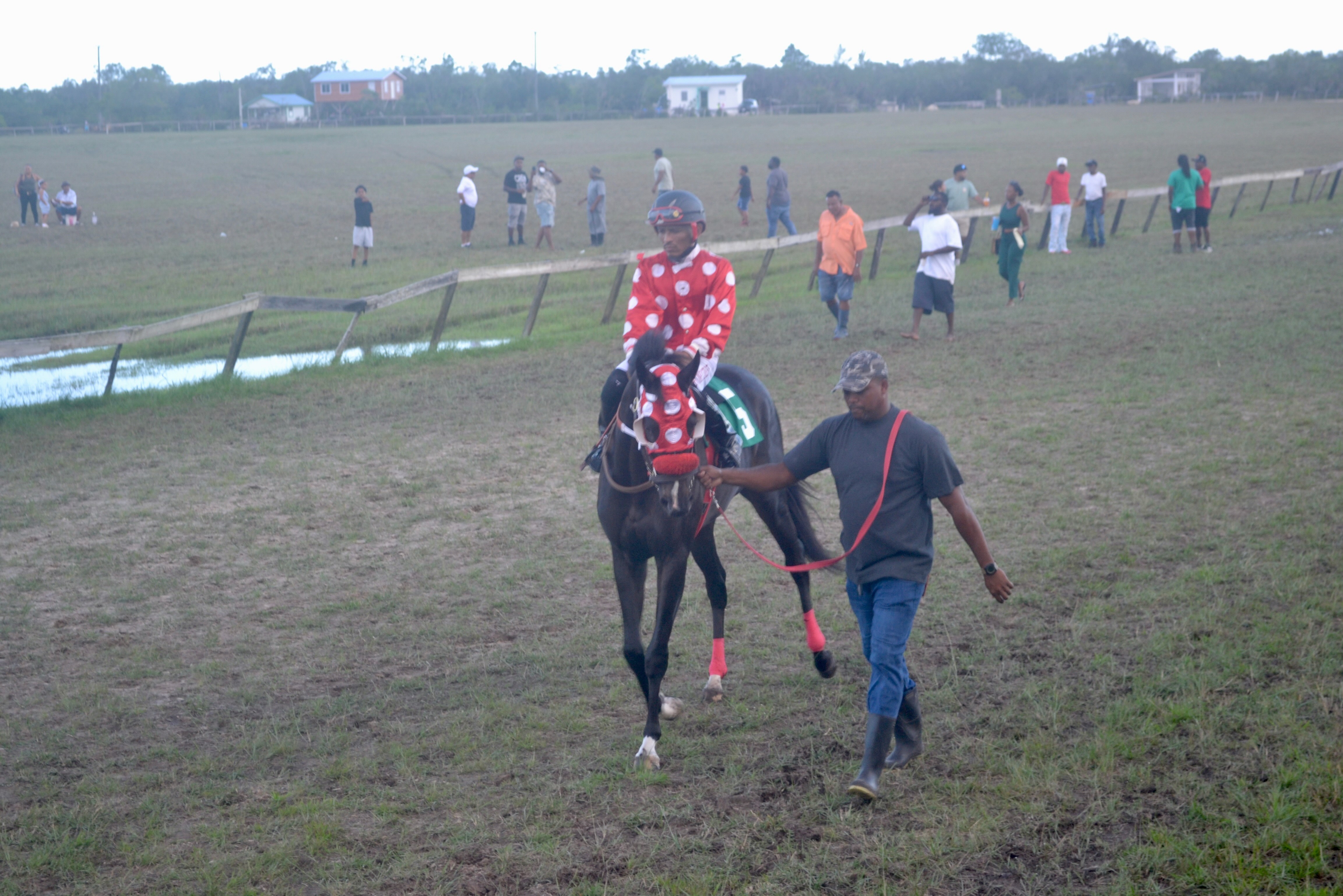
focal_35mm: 72
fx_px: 2686
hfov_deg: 28.1
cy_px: 448
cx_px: 672
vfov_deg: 18.9
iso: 250
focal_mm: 48
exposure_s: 1/125
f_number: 5.6
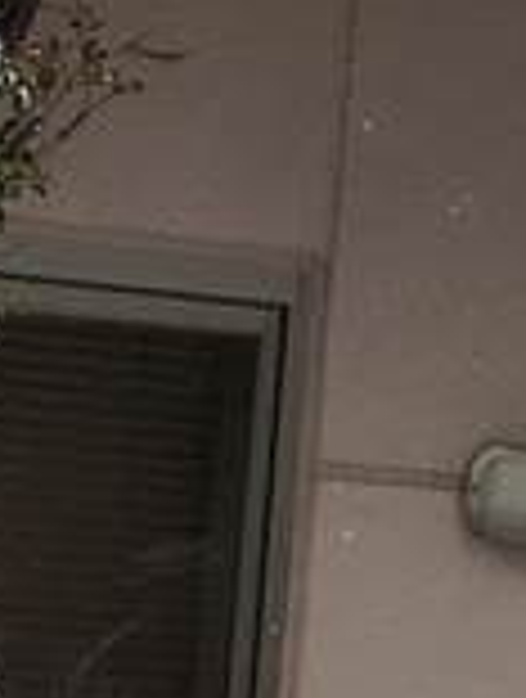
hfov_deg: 6.3
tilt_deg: -17.7
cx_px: -742
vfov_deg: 7.1
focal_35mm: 224
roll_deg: -0.1
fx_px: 4520
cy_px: 2621
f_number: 2.2
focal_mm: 4.15
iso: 25
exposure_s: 1/1425
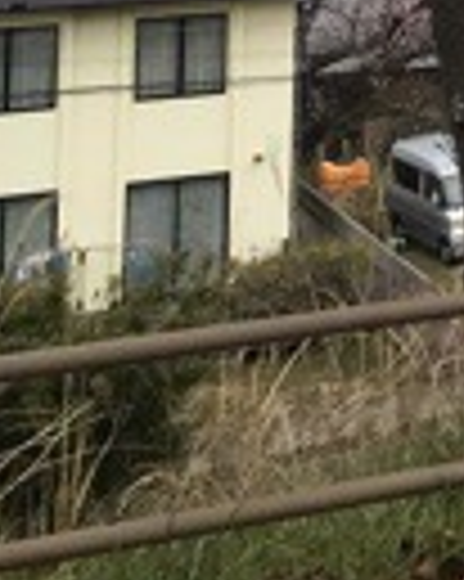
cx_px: 1261
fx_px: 2337
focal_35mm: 136
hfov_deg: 9.5
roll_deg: +2.1
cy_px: -378
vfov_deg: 13.1
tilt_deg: +4.1
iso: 20
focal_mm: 3.99
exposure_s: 1/1742
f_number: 1.8
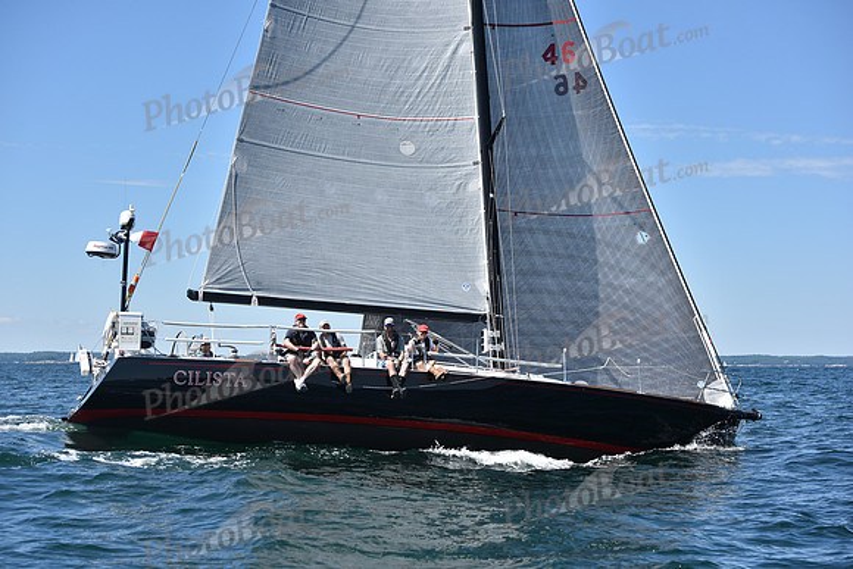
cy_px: 284
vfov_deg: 19.5
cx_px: 426
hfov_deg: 28.8
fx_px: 1659
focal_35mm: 70
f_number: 5.6
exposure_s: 1/1600
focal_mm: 70
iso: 250
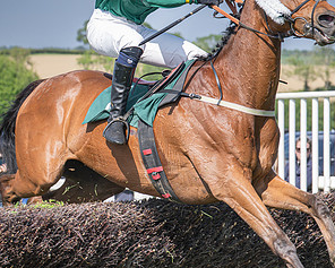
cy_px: 131
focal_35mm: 205
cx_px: 236
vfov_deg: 7.5
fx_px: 2033
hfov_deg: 9.4
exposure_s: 1/1600
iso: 200
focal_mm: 70
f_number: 4
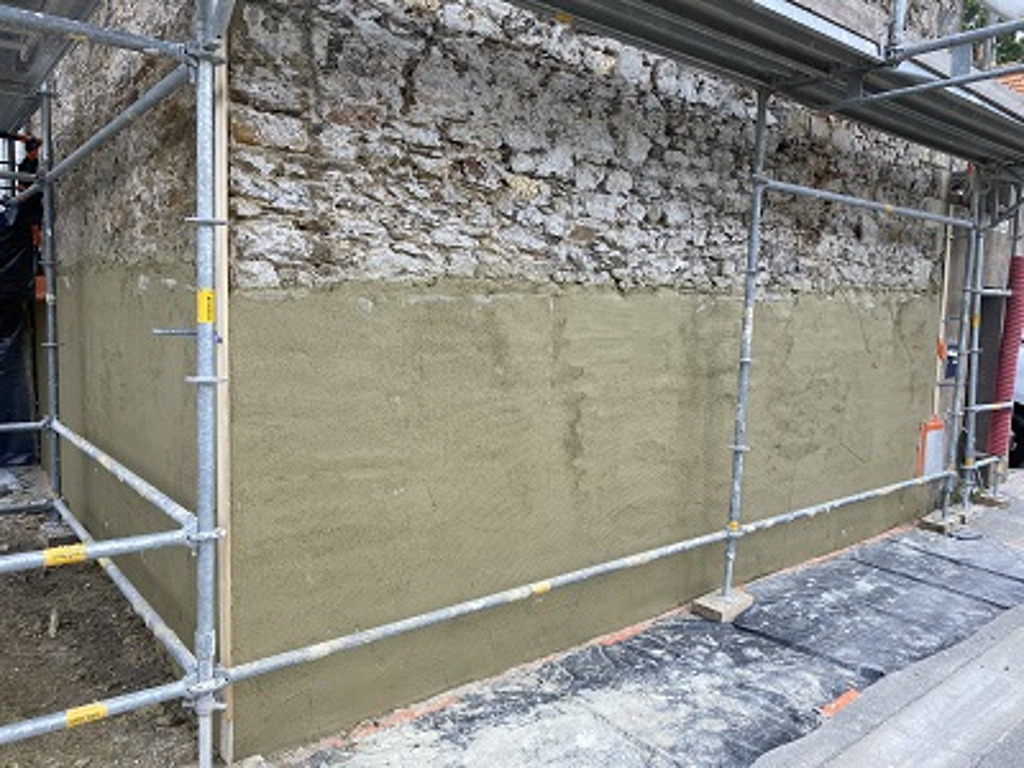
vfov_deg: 53.1
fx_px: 769
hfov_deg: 67.3
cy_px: 384
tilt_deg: -4.2
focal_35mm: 26
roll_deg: -0.9
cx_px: 512
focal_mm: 4.25
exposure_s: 1/715
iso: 32
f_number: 1.8
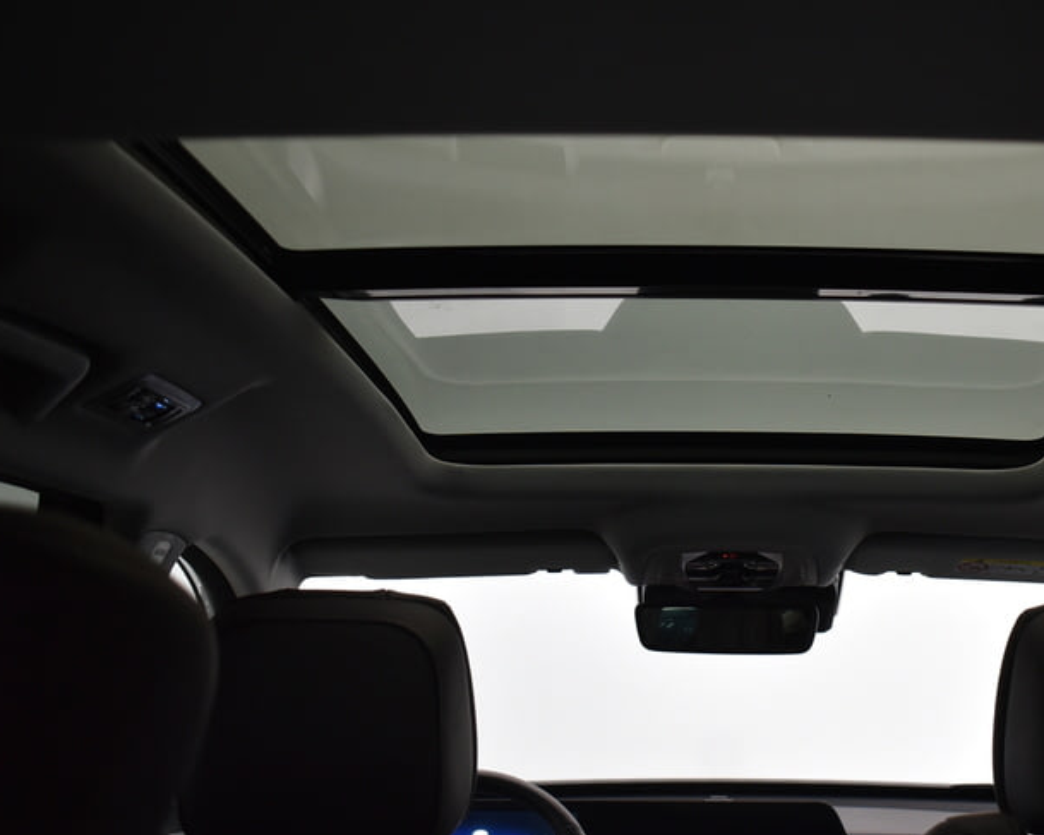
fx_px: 1545
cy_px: 444
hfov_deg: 36.7
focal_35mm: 50
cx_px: 747
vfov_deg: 30.2
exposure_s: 1/50
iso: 800
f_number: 4
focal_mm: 24
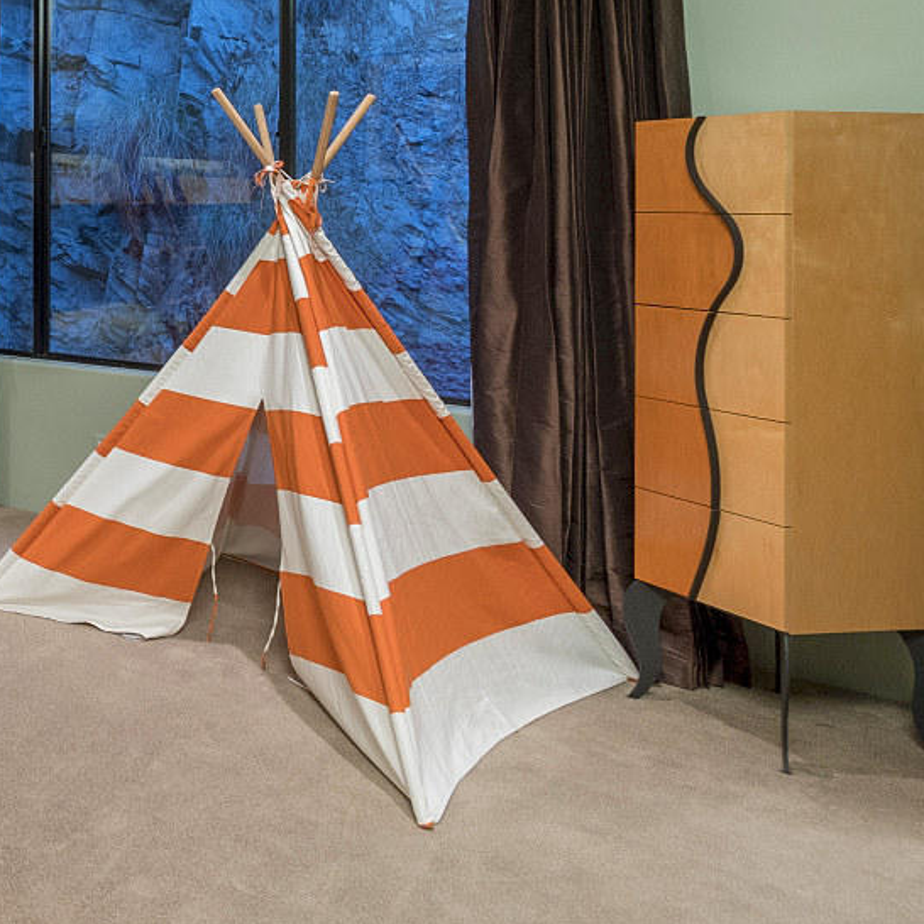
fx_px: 1057
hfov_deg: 33.4
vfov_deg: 45.4
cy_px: 220
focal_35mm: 35
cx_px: -298
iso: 500
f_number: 8
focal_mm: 10
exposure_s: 1/6
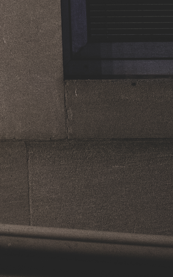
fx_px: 1343
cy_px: -16
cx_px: -204
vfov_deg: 11.6
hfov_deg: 7.0
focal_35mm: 178
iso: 2000
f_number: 3.5
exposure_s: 1/80
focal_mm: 32
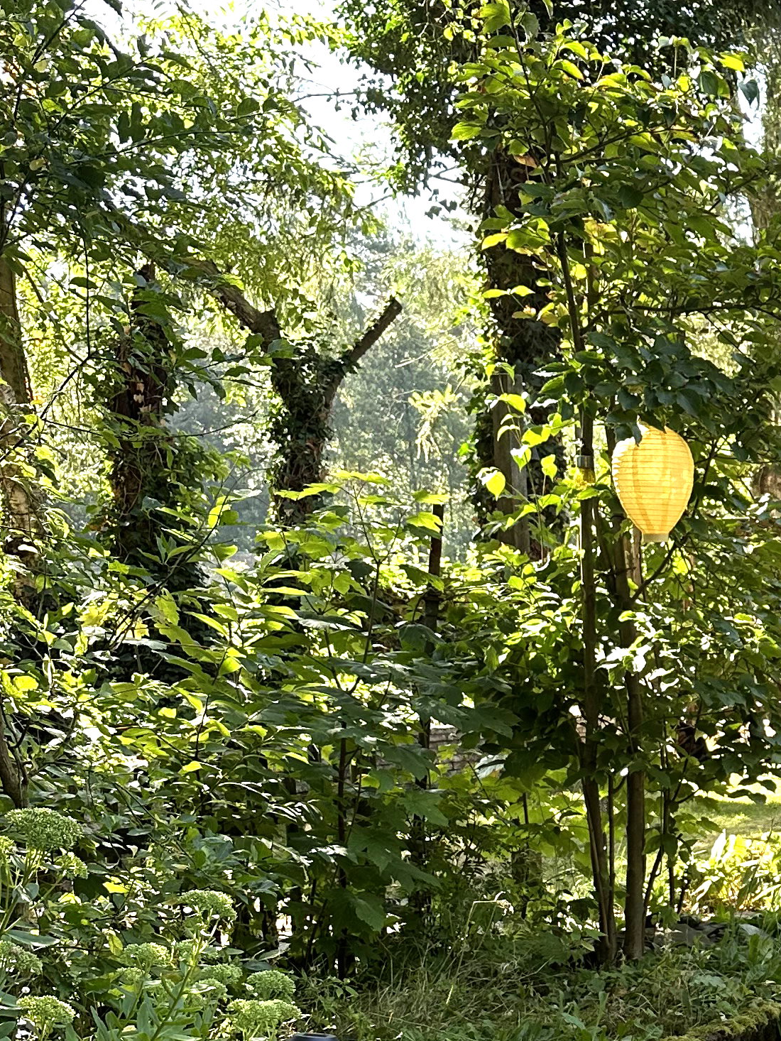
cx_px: 944
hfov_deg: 20.7
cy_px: 778
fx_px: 1985
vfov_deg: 28.9
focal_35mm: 66
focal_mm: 6.86
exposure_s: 1/389
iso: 80
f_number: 1.78
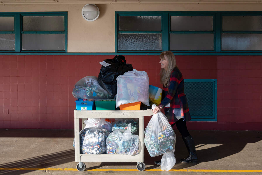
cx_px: 131
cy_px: 88
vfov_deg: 36.9
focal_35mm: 36
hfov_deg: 53.1
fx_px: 262
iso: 100
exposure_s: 1/640
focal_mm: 24
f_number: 4
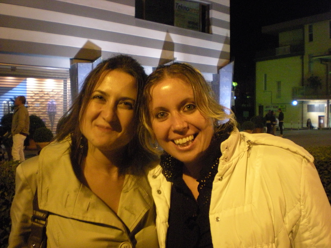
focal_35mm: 38
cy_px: 124
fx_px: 363
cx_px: 166
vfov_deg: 37.7
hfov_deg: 49.0
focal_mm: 6.3
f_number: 3.1
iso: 684
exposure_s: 1/8
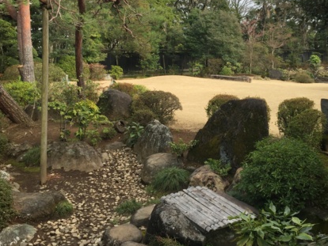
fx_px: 398
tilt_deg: -5.2
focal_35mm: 42
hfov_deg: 44.5
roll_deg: +0.6
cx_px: 199
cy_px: 78
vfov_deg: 34.0
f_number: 2.2
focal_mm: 4.15
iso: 32
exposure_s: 1/520
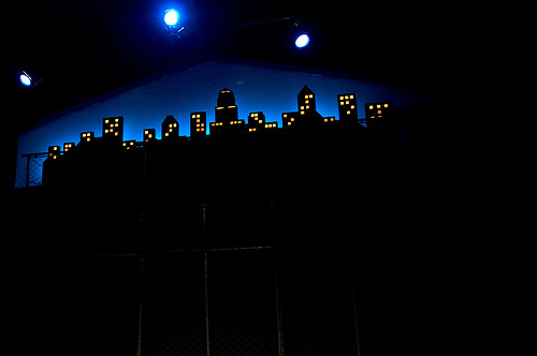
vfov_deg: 44.0
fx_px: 441
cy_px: 195
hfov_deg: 62.4
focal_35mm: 30
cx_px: 228
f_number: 2.8
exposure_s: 1/100
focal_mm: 17
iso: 3200
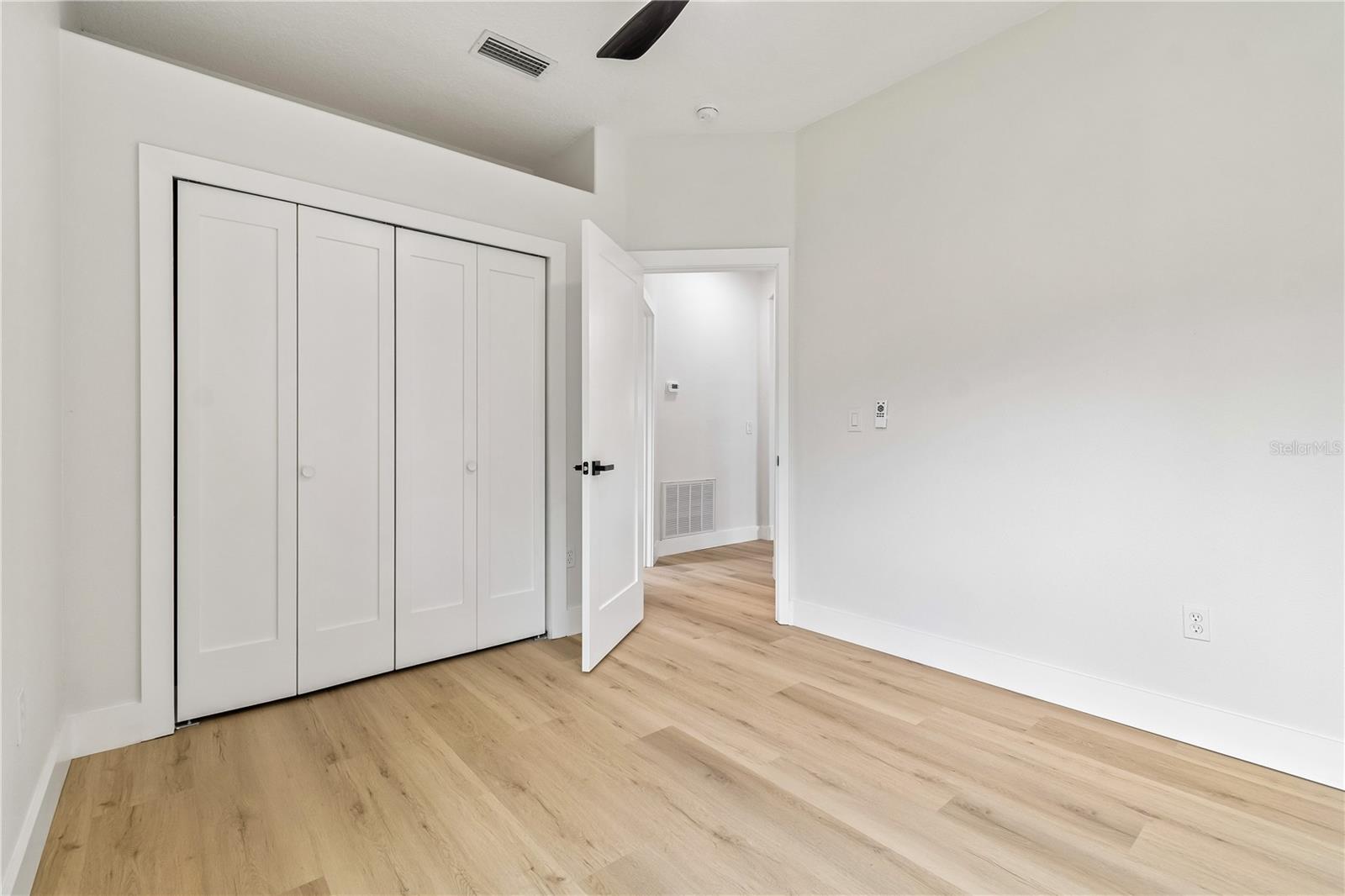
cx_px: 672
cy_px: 448
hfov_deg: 100.4
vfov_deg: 77.3
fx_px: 560
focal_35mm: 15
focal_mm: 10
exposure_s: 1/10
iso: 100
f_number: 7.1
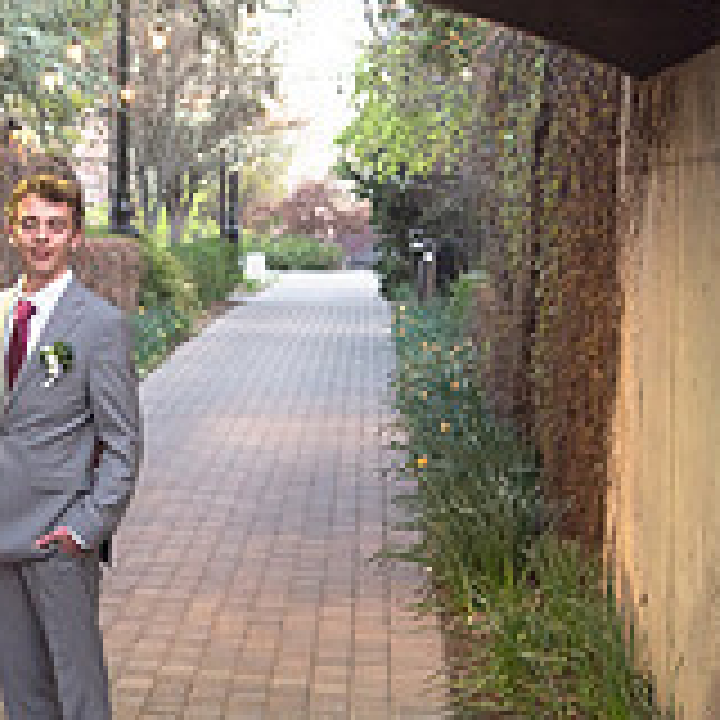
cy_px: 346
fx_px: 2589
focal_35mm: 110
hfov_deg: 15.6
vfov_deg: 15.8
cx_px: 58
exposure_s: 1/125
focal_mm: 46
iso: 800
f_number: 4.5
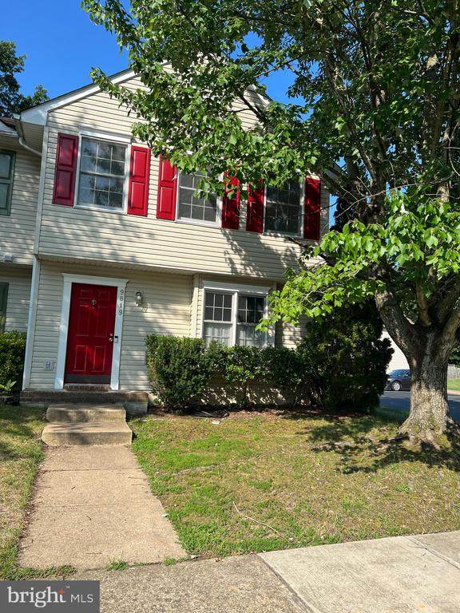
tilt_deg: +7.4
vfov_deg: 67.3
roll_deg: -1.8
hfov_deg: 53.1
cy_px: 306
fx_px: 461
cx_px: 230
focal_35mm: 26
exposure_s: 1/2457
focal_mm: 5.7
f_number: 1.5
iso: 50
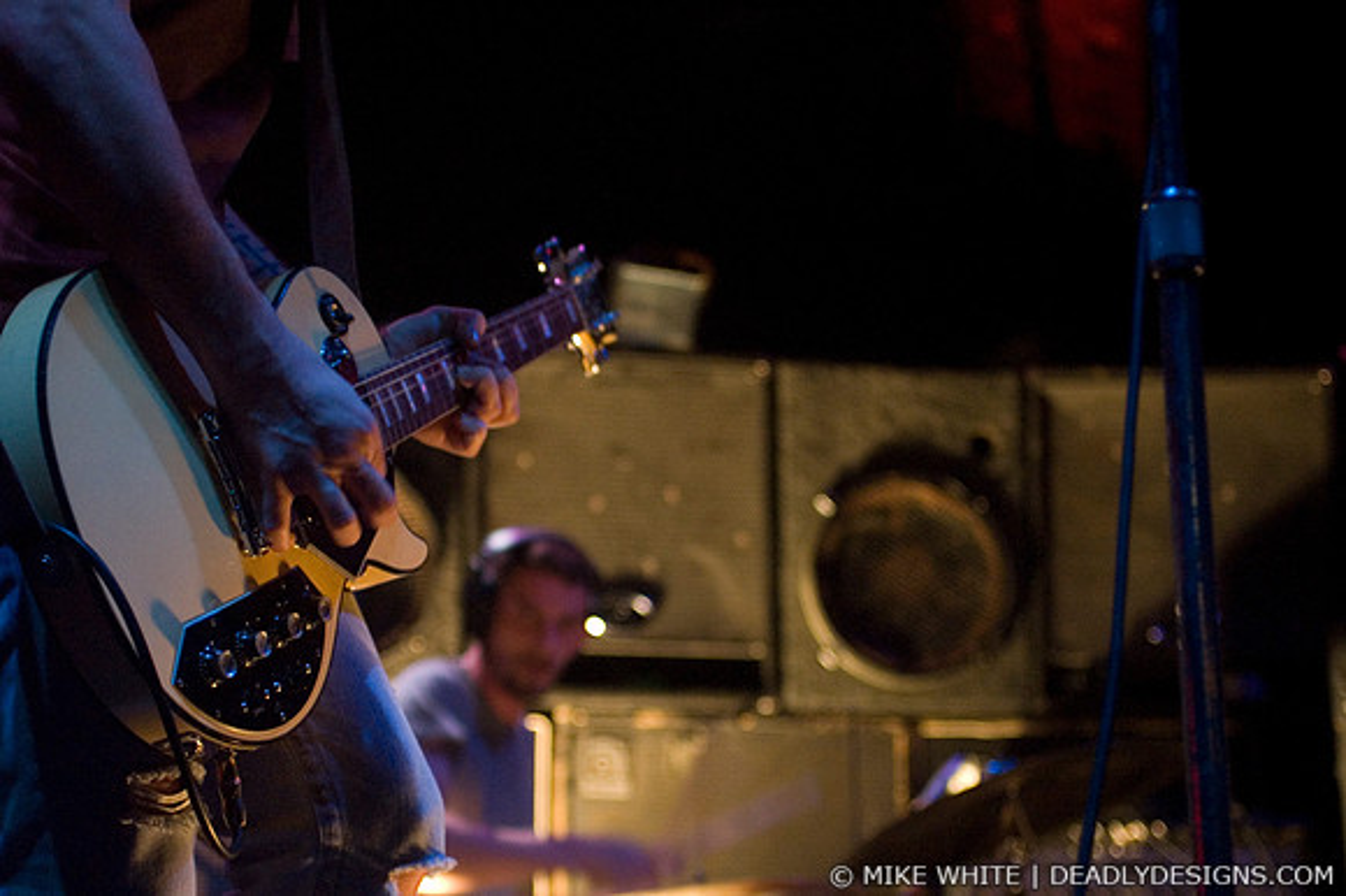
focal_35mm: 78
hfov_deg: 26.0
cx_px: 673
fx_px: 2915
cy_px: 448
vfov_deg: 17.5
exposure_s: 1/40
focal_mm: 52
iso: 1600
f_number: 2.8
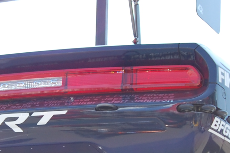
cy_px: 97
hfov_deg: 12.6
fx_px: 1034
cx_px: 44
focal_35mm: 162
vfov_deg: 8.5
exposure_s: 1/200
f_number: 8
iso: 200
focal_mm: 32
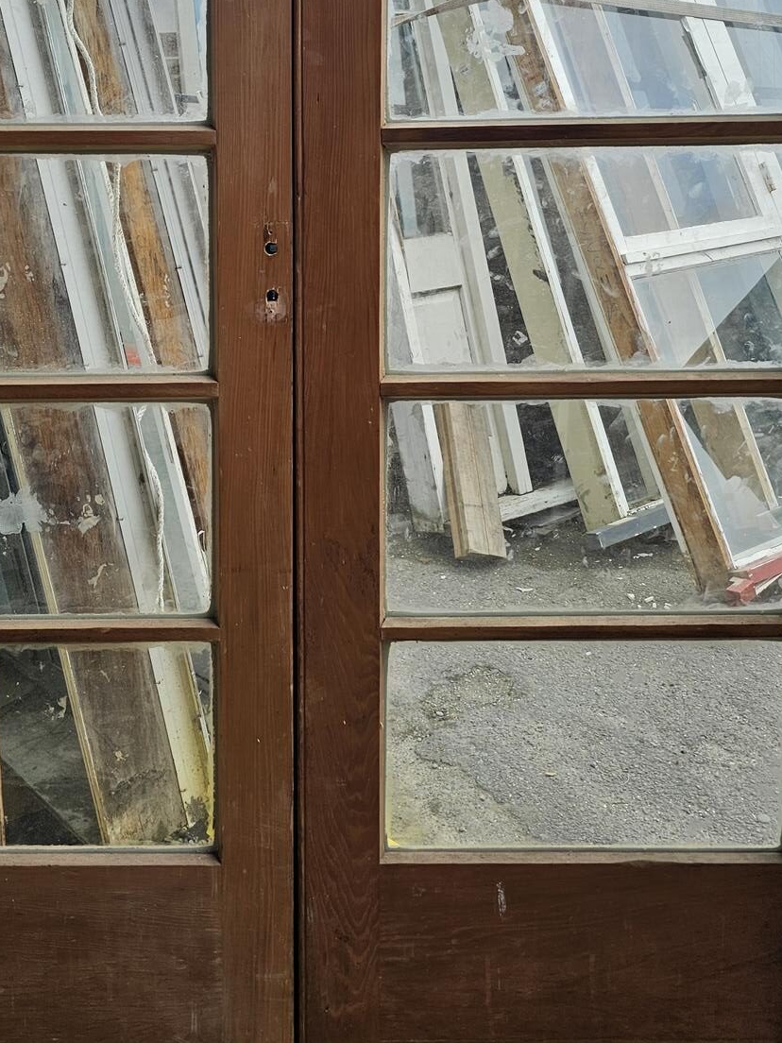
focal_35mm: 40
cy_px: 282
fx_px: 1205
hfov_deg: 35.8
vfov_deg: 45.4
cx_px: 309
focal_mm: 6.3
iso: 16
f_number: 1.7
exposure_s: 1/496
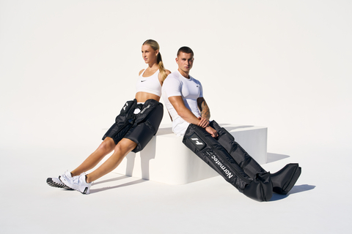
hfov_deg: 48.5
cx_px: 176
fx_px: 391
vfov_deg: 33.4
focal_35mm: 40
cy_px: 117
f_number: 11
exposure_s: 1/250
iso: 125
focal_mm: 40
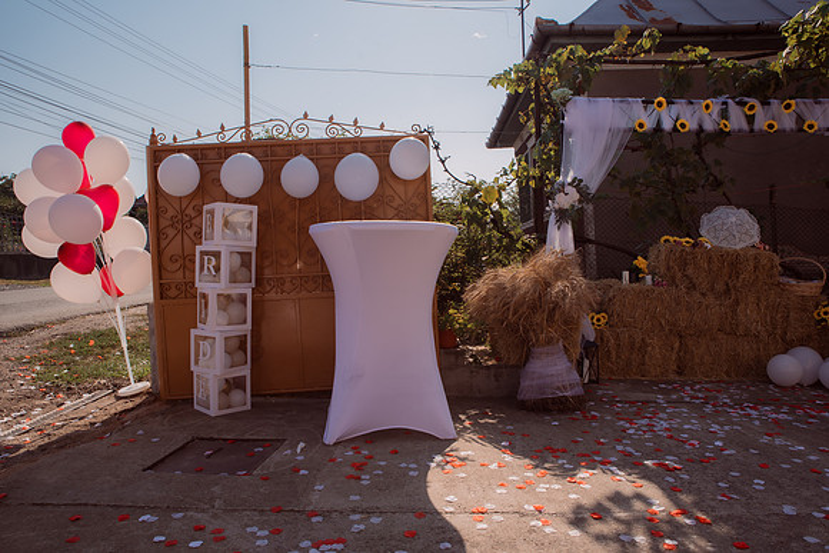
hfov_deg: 73.7
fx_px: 553
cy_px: 276
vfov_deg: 53.2
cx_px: 414
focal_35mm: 24
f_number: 10
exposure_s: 1/400
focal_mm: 24
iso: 250
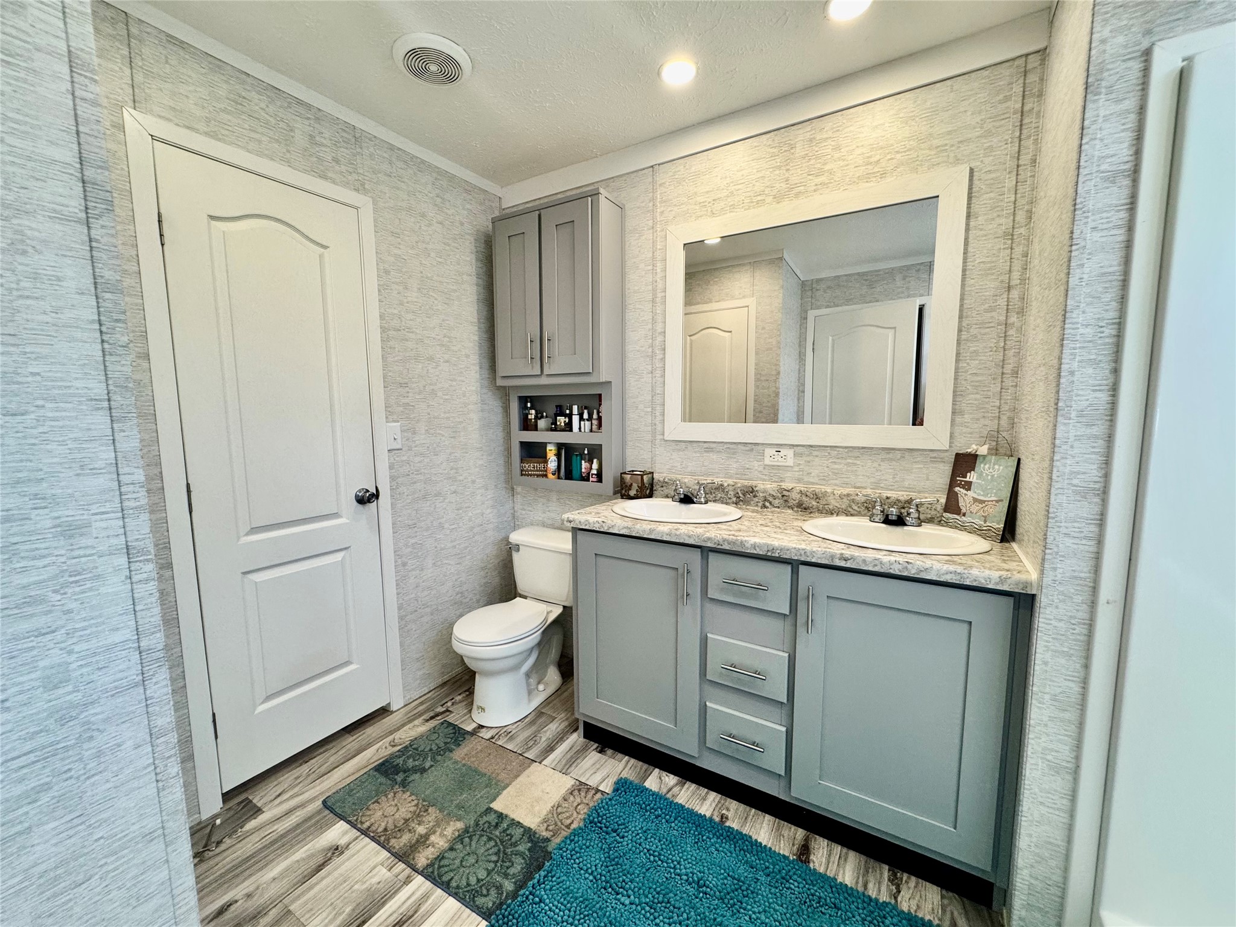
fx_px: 500
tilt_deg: -6.4
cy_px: 464
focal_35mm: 14
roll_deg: +0.4
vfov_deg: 85.7
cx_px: 618
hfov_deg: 102.1
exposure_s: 1/120
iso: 160
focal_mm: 2.22
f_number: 2.2
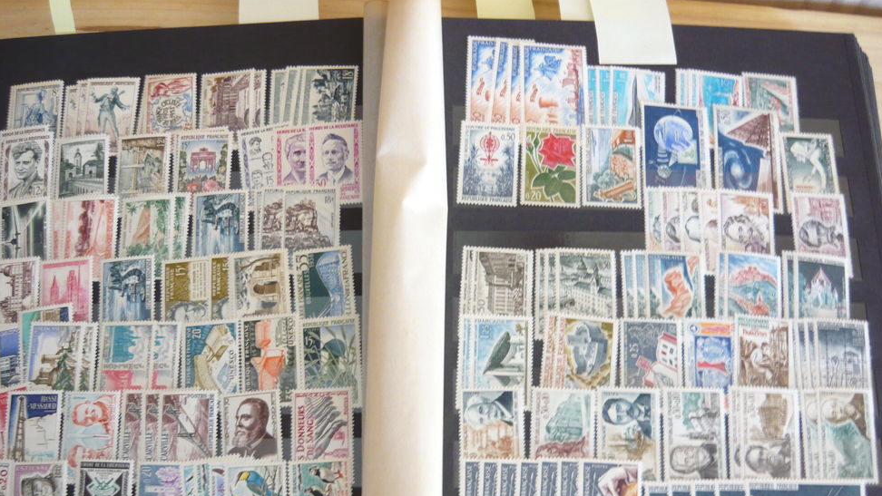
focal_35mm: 37
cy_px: 338
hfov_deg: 54.0
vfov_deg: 31.7
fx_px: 865
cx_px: 437
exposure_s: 1/8
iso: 200
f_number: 2.8
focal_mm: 5.5
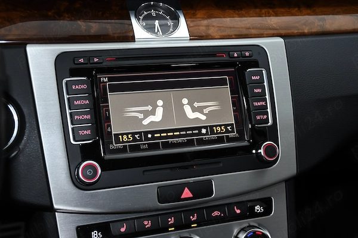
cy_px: 119
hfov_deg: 38.2
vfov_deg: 26.0
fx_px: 517
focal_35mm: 52
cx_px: 179
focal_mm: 35
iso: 800
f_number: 4.5
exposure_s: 1/20
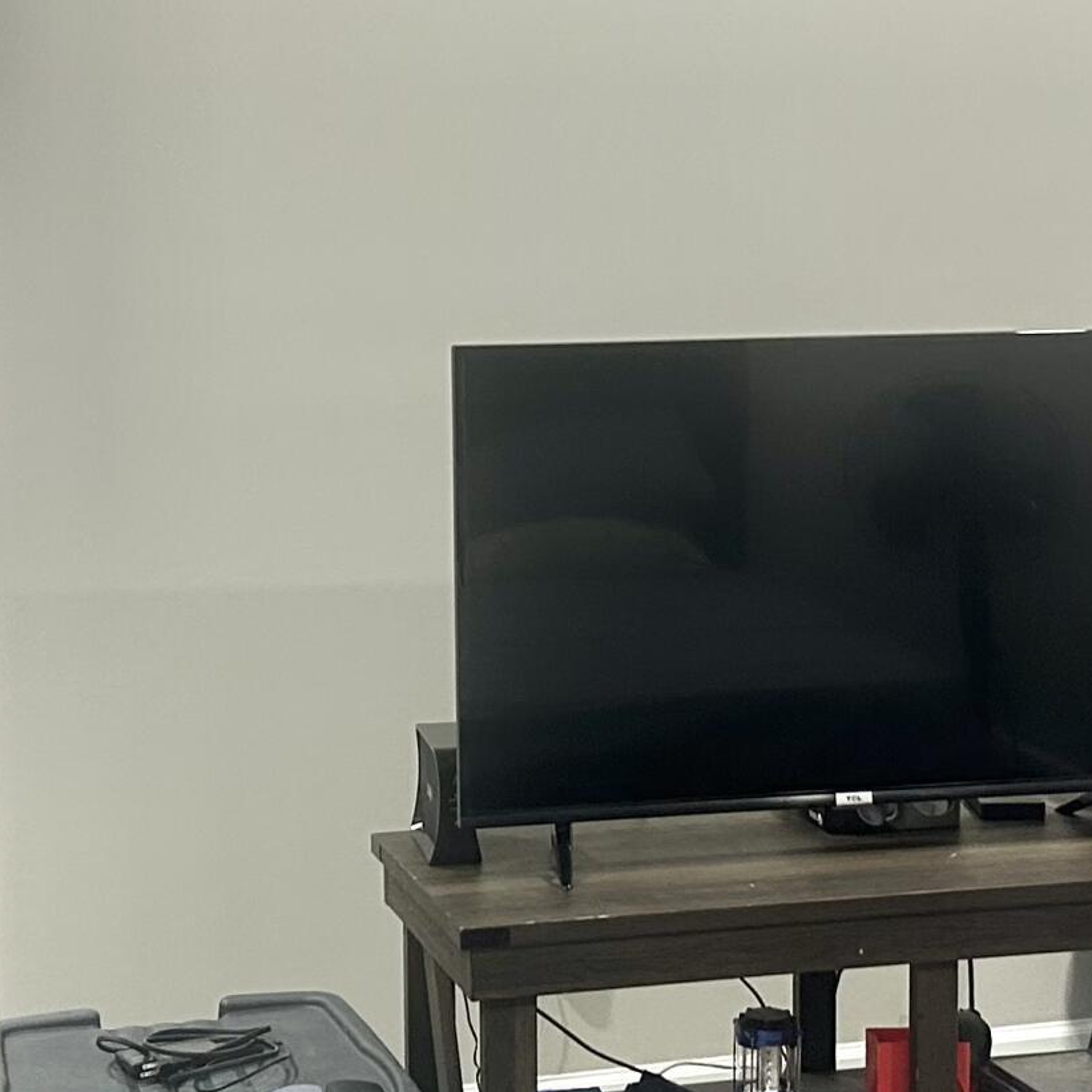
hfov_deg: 20.6
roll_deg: +0.8
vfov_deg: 20.6
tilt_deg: -6.5
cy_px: 539
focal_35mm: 84
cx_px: 573
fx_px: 2998
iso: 160
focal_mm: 5.7
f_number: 1.5
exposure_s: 1/60
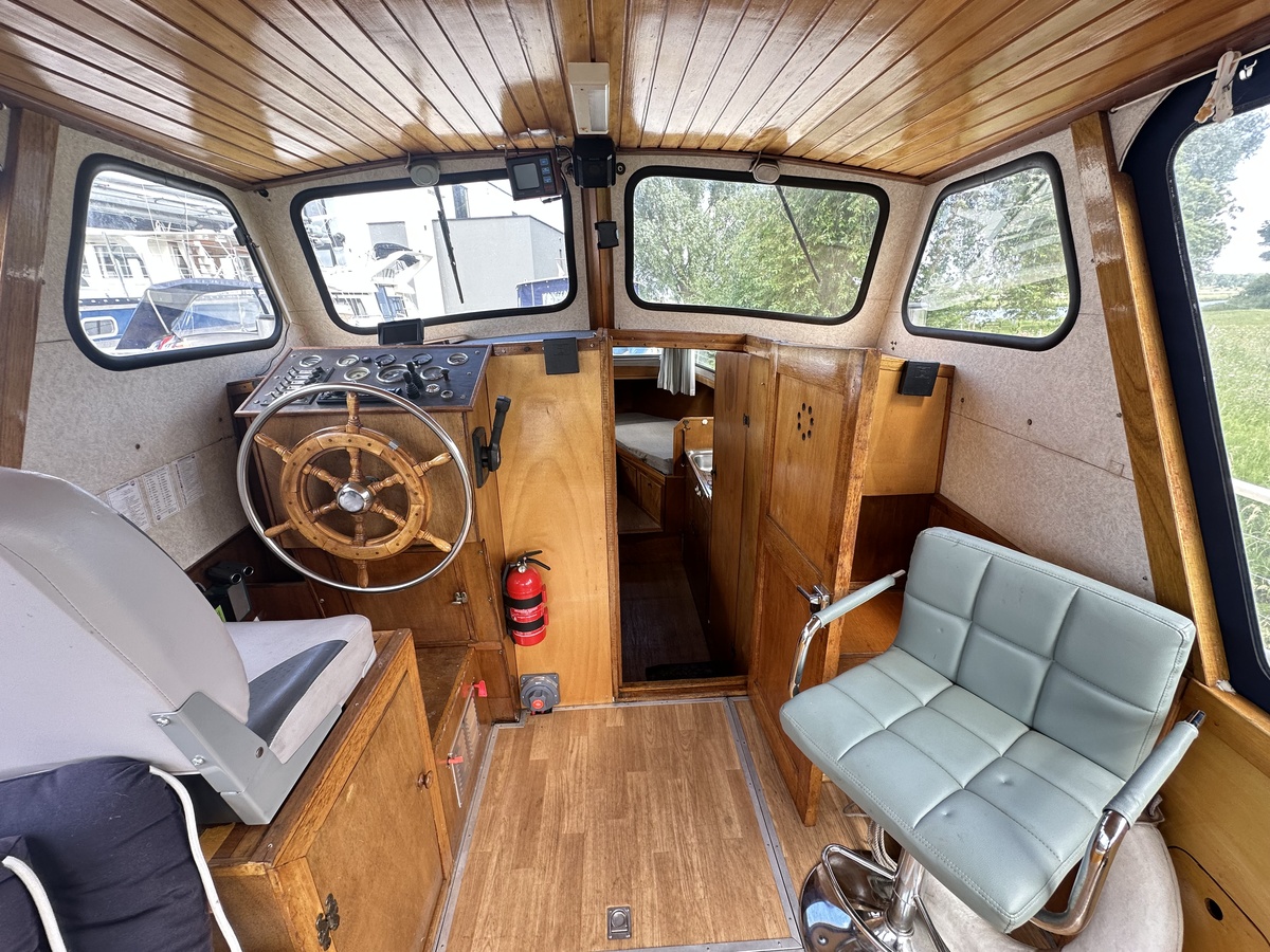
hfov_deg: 102.1
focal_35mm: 14
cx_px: 635
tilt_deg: -18.7
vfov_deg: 85.7
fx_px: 514
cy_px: 476
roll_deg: +1.9
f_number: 2.2
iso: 80
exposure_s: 1/99
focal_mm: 2.22
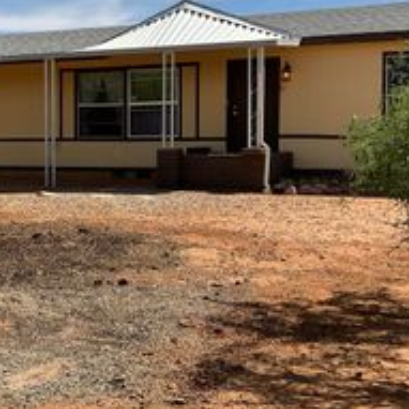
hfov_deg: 24.9
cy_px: 190
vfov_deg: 25.7
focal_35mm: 67
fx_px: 896
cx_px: 32
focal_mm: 3
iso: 16
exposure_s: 1/2320
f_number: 1.8
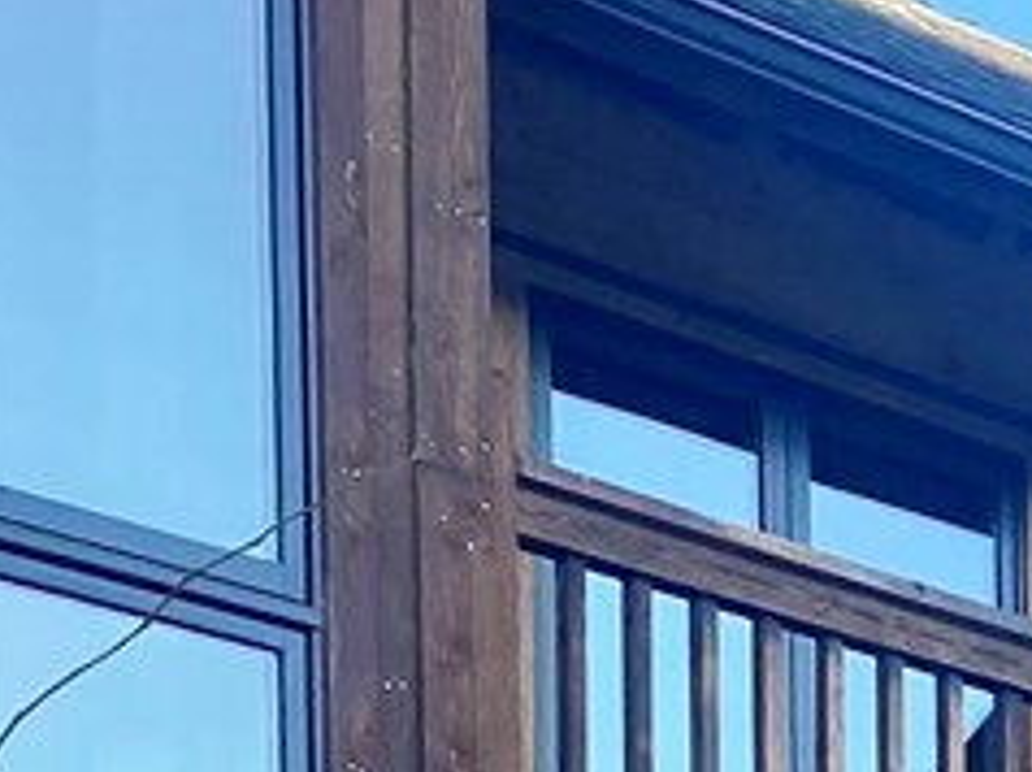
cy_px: 2030
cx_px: 2892
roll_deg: +1.1
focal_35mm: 175
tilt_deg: +2.9
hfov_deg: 9.4
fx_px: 5212
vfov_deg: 7.7
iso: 32
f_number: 1.8
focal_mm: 4.25
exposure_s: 1/349
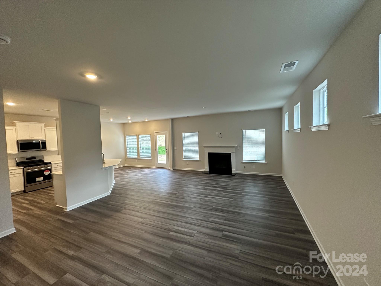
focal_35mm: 14
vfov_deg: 85.7
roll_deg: +1.8
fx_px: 154
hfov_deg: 102.1
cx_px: 190
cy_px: 143
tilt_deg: -1.9
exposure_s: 1/120
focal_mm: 2.22
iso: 250
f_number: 2.2
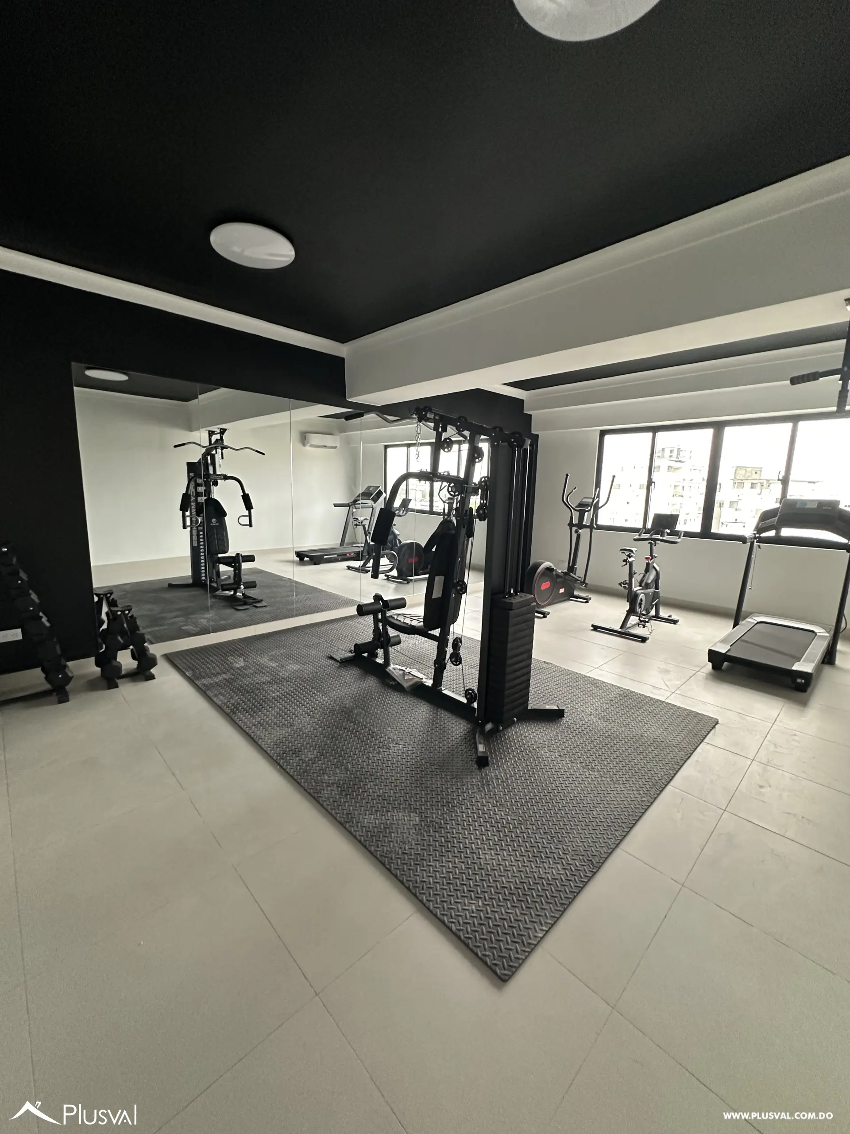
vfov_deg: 102.1
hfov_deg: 85.7
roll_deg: -2.5
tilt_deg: -9.5
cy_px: 567
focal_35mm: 14
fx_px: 458
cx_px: 425
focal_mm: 2.22
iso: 320
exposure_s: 1/60
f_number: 2.2
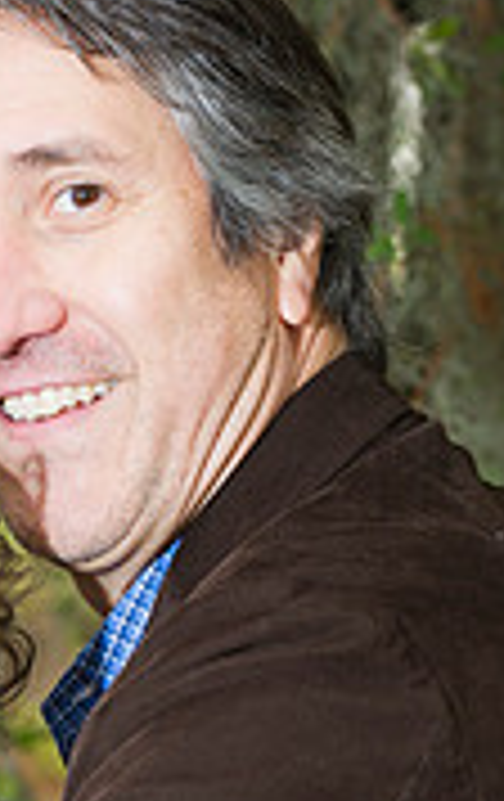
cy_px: 652
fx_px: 7021
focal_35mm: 321
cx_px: 34
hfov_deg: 4.1
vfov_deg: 6.5
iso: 640
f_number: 4.5
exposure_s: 1/200
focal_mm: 125
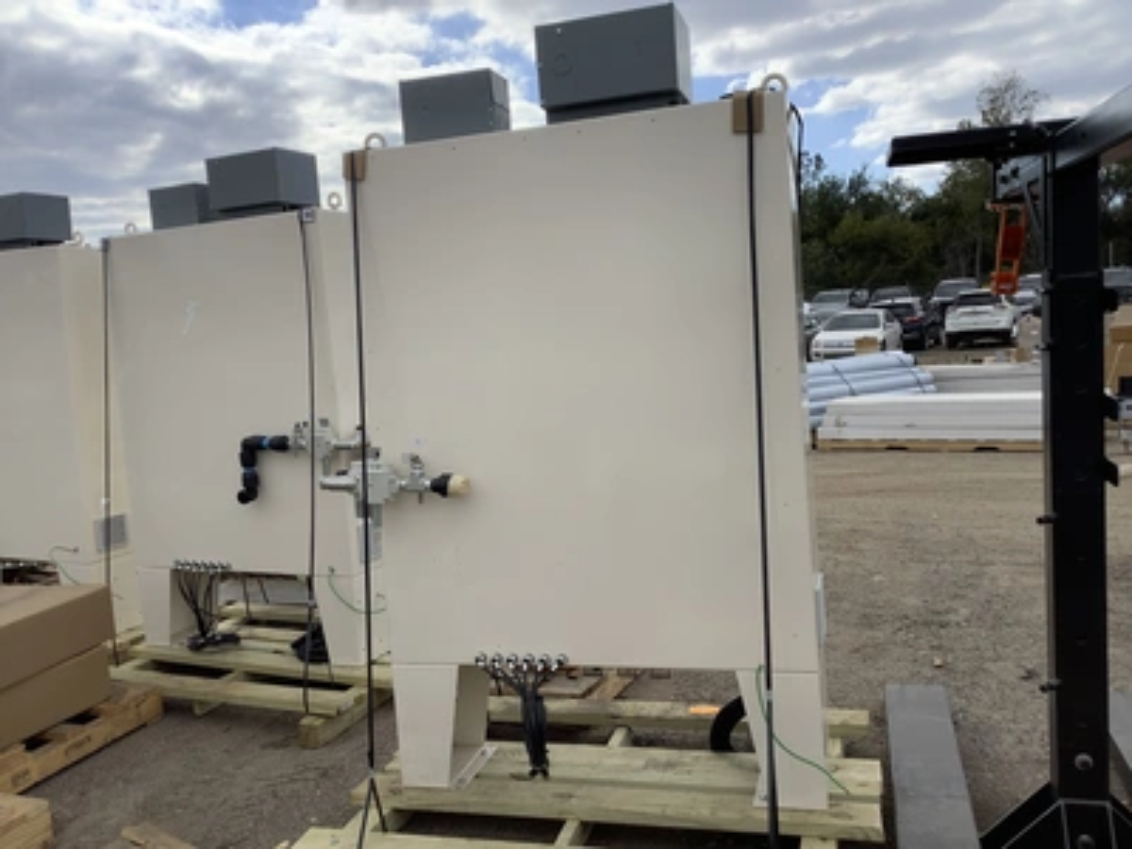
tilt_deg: -6.1
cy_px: 424
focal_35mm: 31
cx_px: 566
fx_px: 1014
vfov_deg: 45.4
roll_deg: +3.7
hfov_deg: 58.4
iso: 25
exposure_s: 1/1116
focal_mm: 3.3
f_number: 2.4
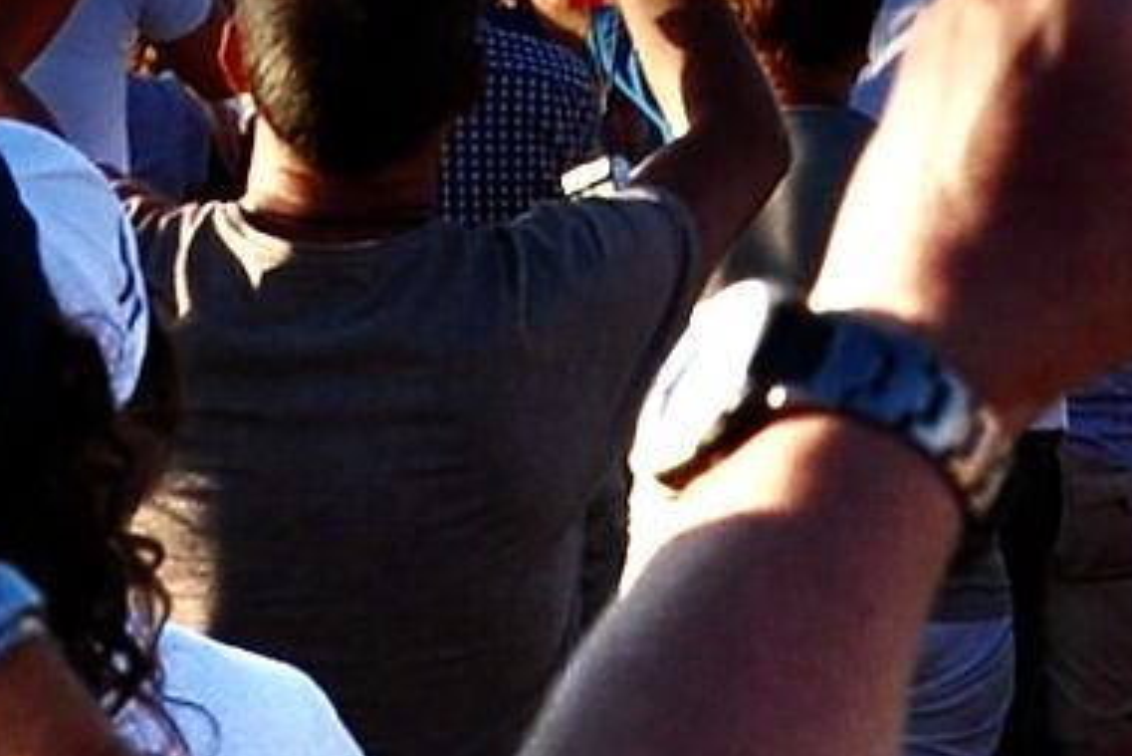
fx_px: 11355
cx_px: 105
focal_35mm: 361
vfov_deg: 3.7
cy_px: -1300
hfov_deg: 5.7
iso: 250
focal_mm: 38
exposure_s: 1/400
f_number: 10
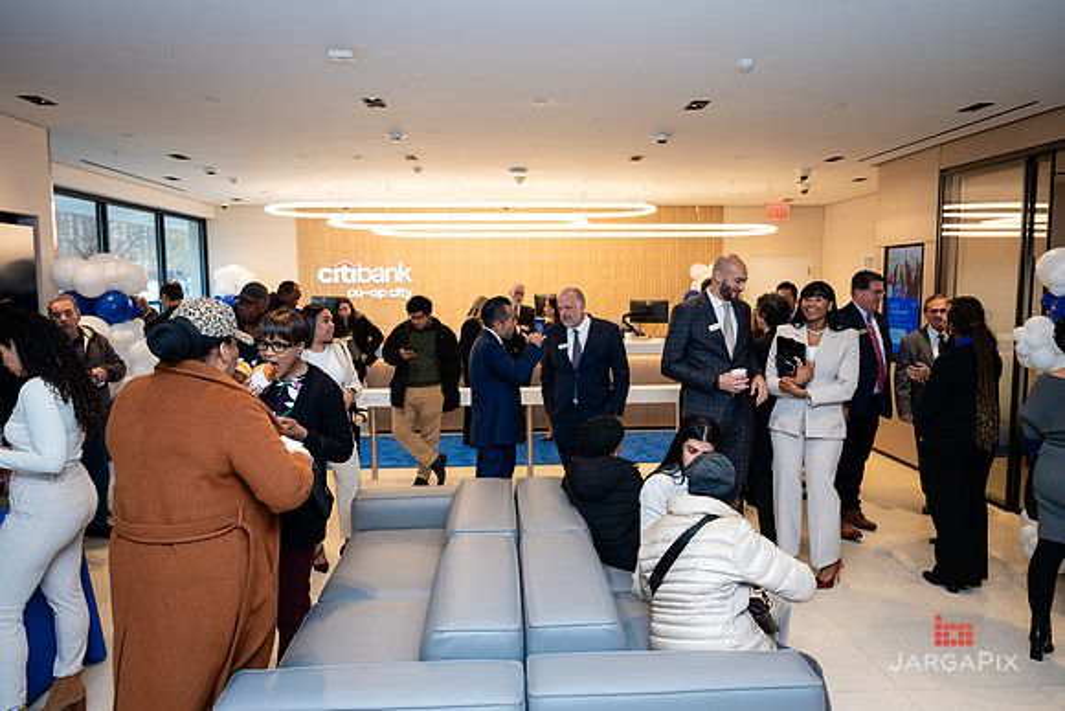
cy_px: 356
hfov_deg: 71.6
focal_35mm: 25
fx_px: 738
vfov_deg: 51.4
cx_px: 532
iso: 320
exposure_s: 1/200
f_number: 3.2
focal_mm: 24
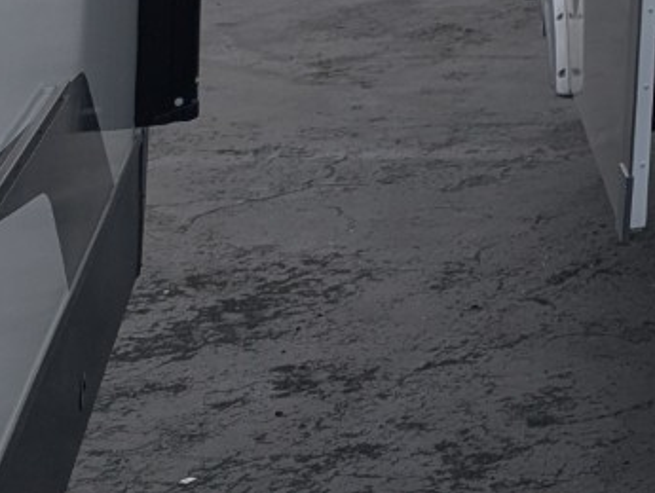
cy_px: -485
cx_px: 1288
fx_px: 1839
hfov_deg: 16.0
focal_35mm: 97
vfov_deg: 13.2
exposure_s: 1/2179
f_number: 1.85
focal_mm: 6.81
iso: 48
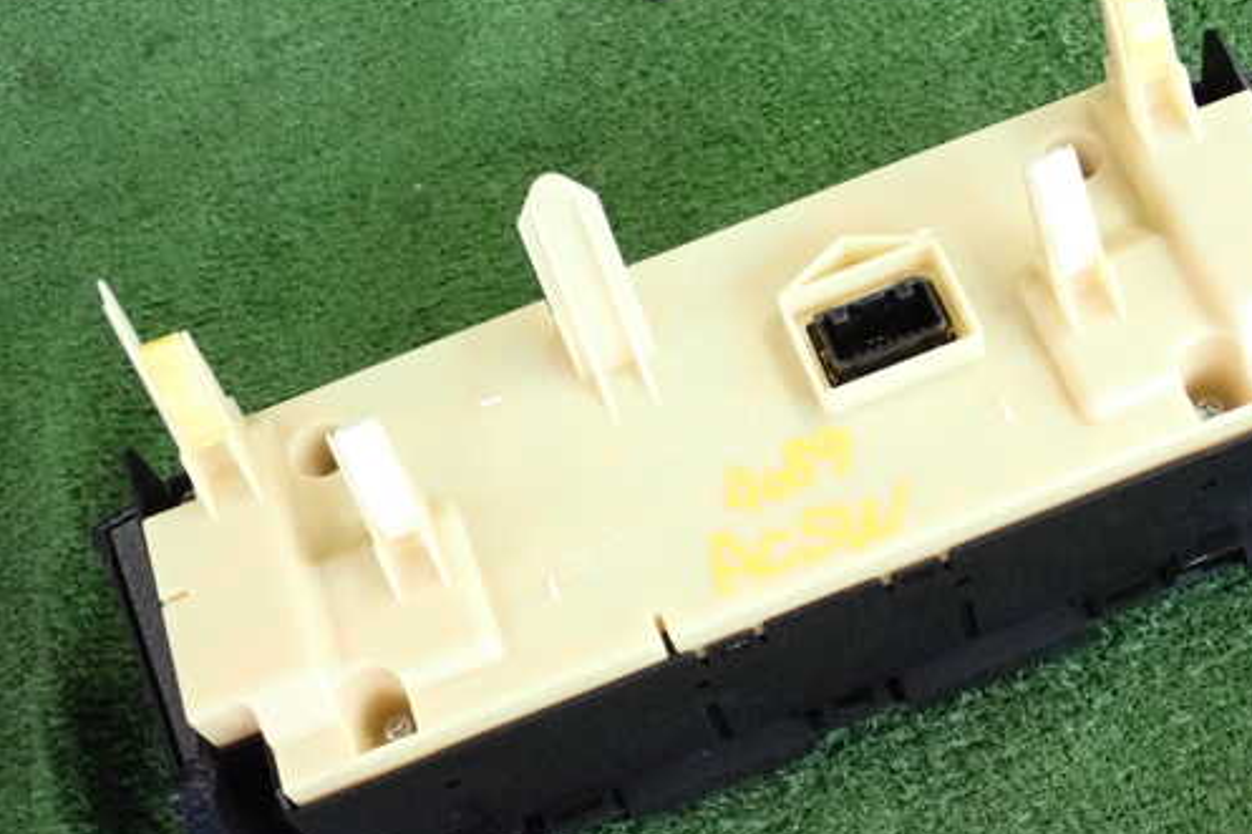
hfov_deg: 33.8
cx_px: 753
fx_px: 2051
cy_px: 408
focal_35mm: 59
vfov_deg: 23.0
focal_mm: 8.4
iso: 2000
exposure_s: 1/125
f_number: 3.1
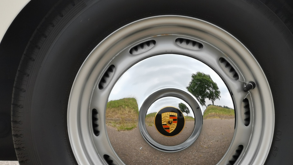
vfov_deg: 9.7
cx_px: 167
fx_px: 971
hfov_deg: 17.1
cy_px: 121
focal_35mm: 125
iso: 50
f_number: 2.4
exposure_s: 1/375
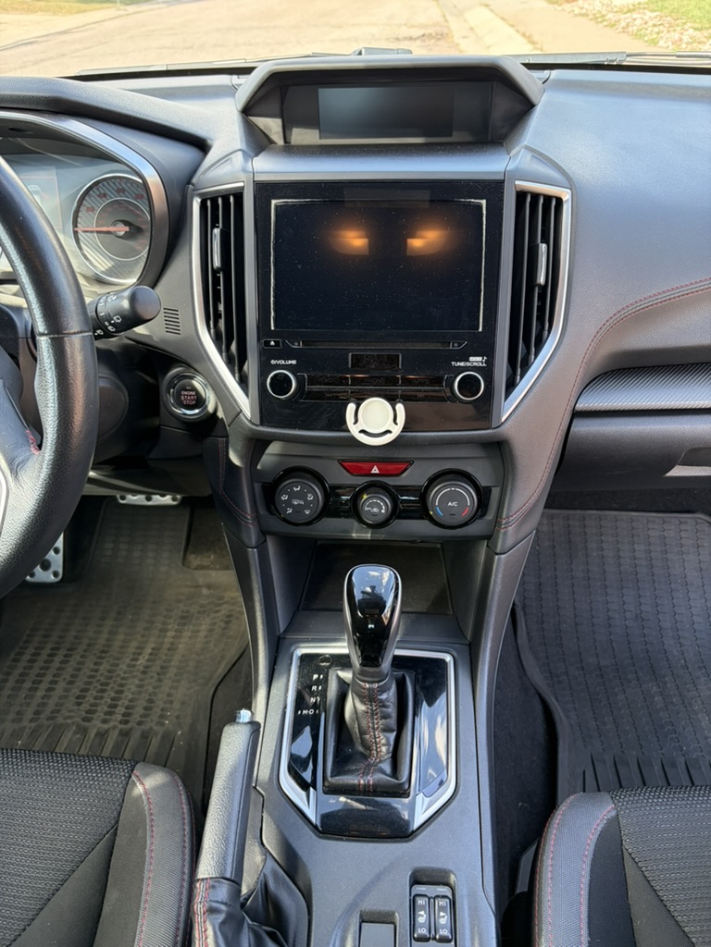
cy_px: 474
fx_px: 712
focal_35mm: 26
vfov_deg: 67.3
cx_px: 356
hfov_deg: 53.1
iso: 125
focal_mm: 5.96
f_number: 1.6
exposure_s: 1/106
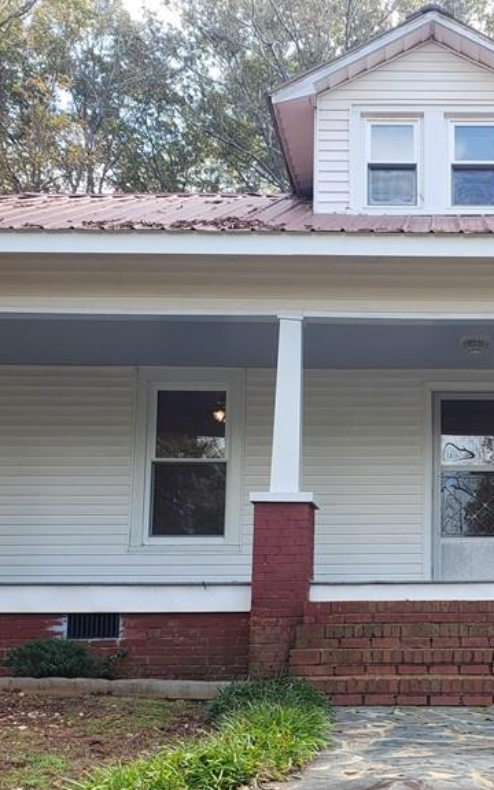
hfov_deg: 25.4
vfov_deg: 40.7
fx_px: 1056
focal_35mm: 49
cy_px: 501
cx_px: 457
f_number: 2.4
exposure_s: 1/152
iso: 50
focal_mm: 4.3
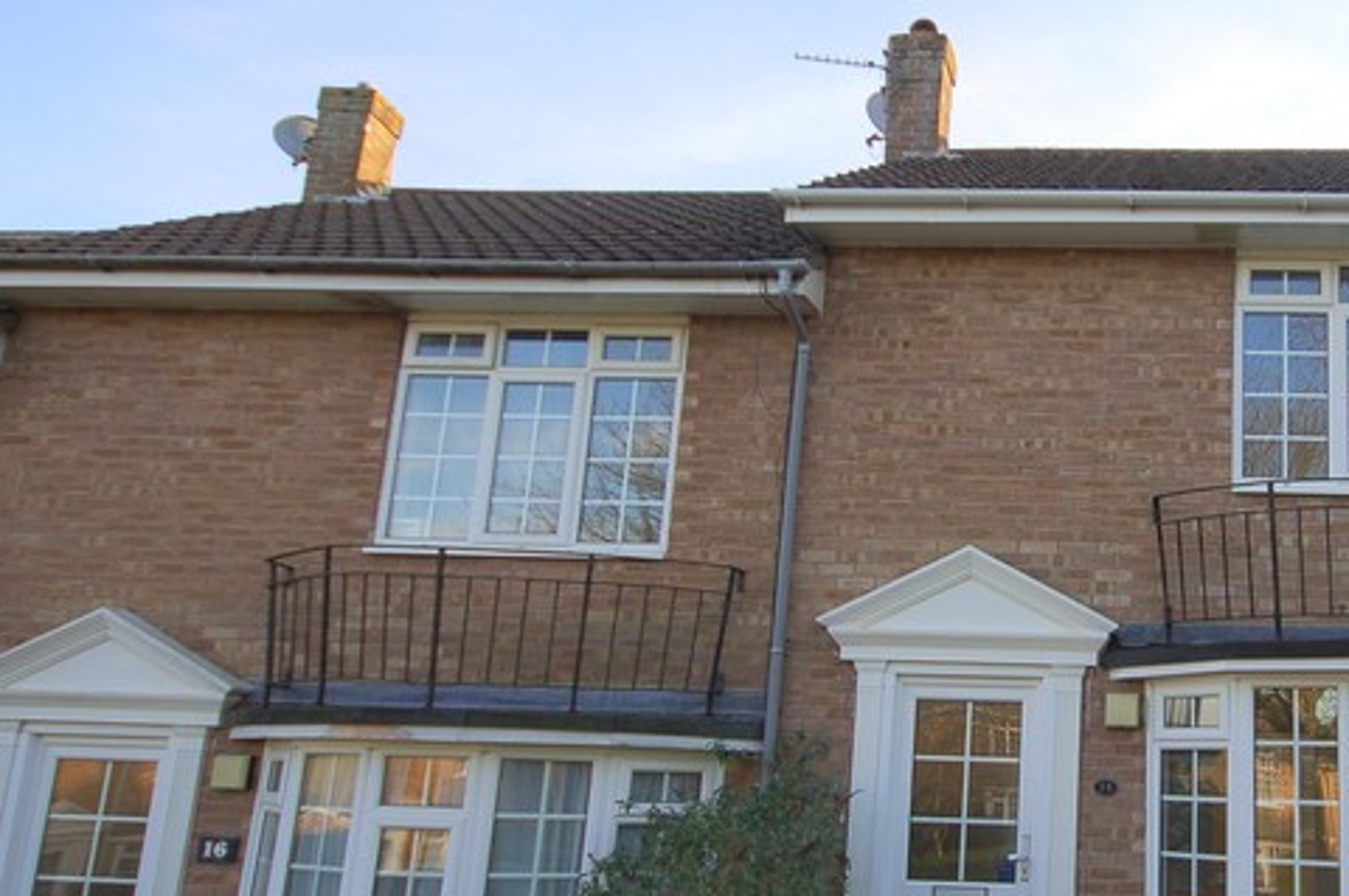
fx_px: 1198
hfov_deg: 53.8
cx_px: 1127
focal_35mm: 32
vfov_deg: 41.0
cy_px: 504
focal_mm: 10
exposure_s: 1/125
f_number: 5.6
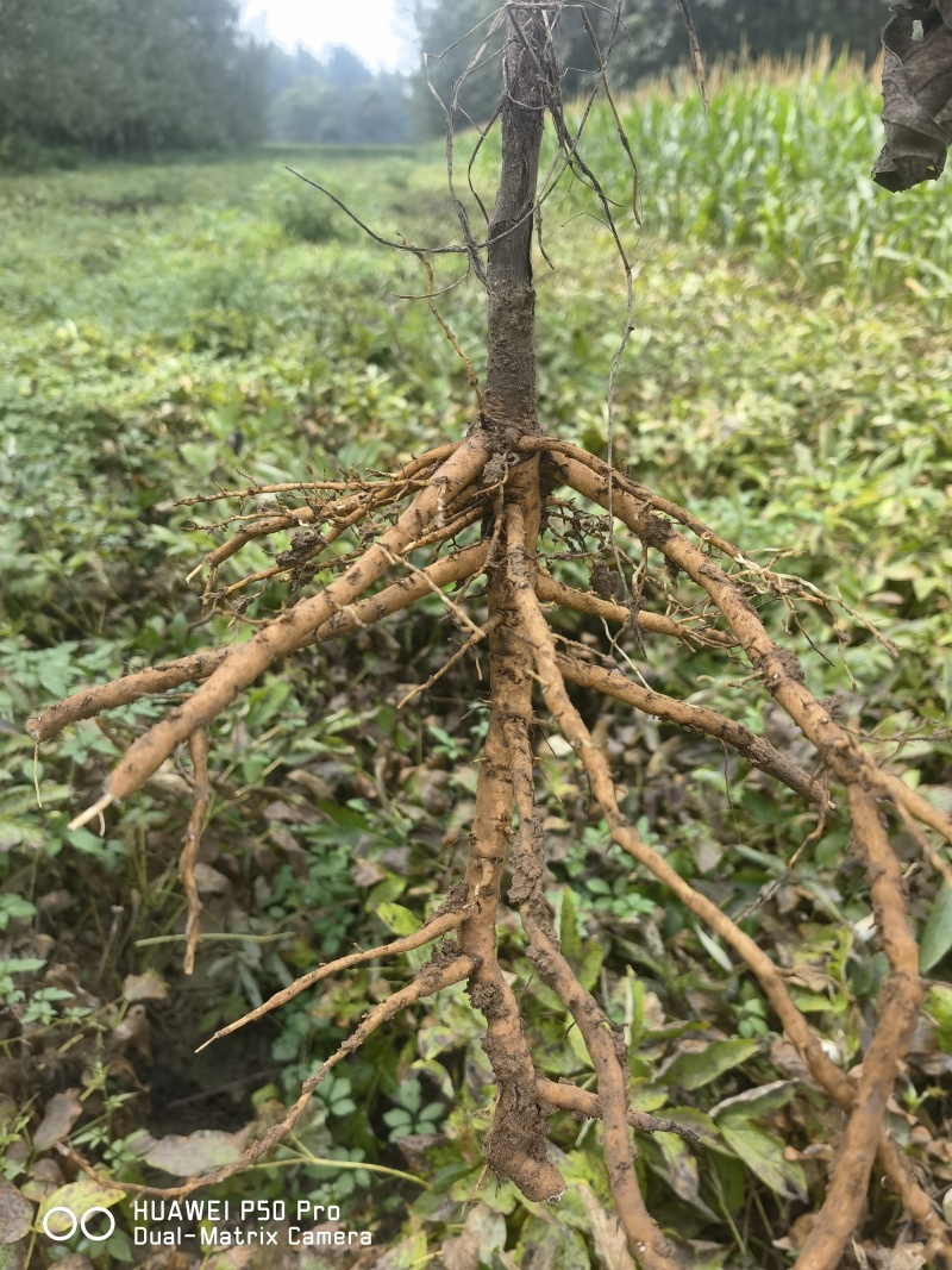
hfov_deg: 51.3
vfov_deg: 65.3
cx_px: 476
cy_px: 635
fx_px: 990
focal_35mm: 27
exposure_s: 1/443
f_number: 1.8
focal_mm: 5.54
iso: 50
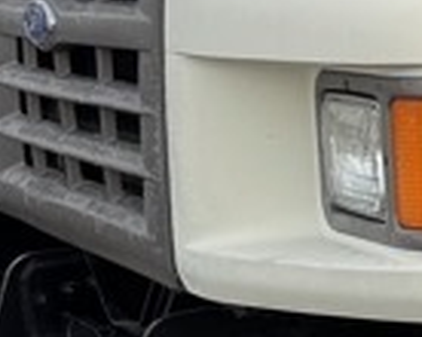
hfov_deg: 9.2
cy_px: 172
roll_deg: +3.4
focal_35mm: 174
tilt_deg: -8.4
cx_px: 1220
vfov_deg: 8.9
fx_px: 2170
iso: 80
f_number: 1.78
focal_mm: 6.76
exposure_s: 1/715
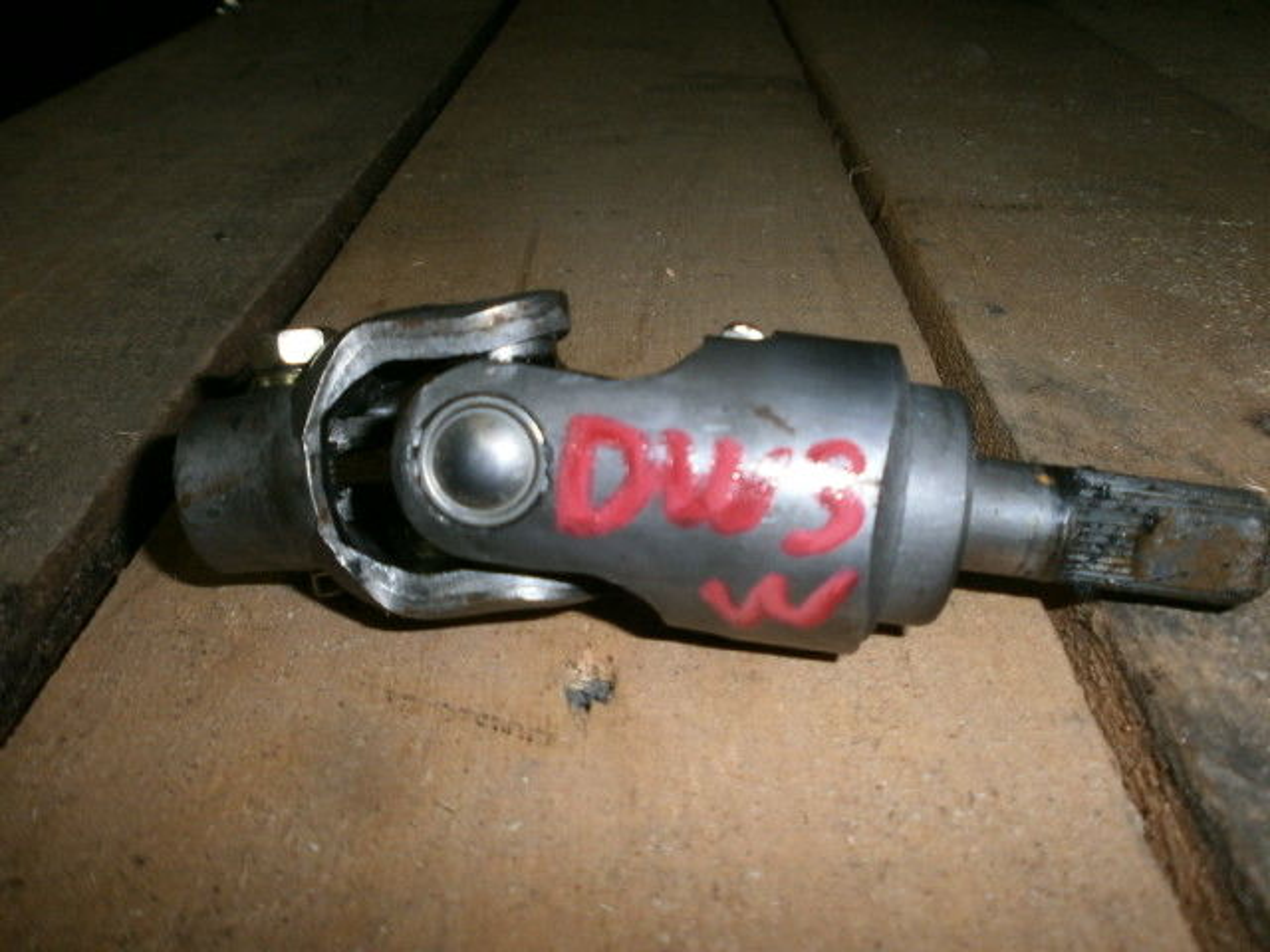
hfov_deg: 65.3
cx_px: 635
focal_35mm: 27
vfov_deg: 51.4
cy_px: 476
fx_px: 991
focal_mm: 4.8
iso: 125
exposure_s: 1/30
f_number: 2.9
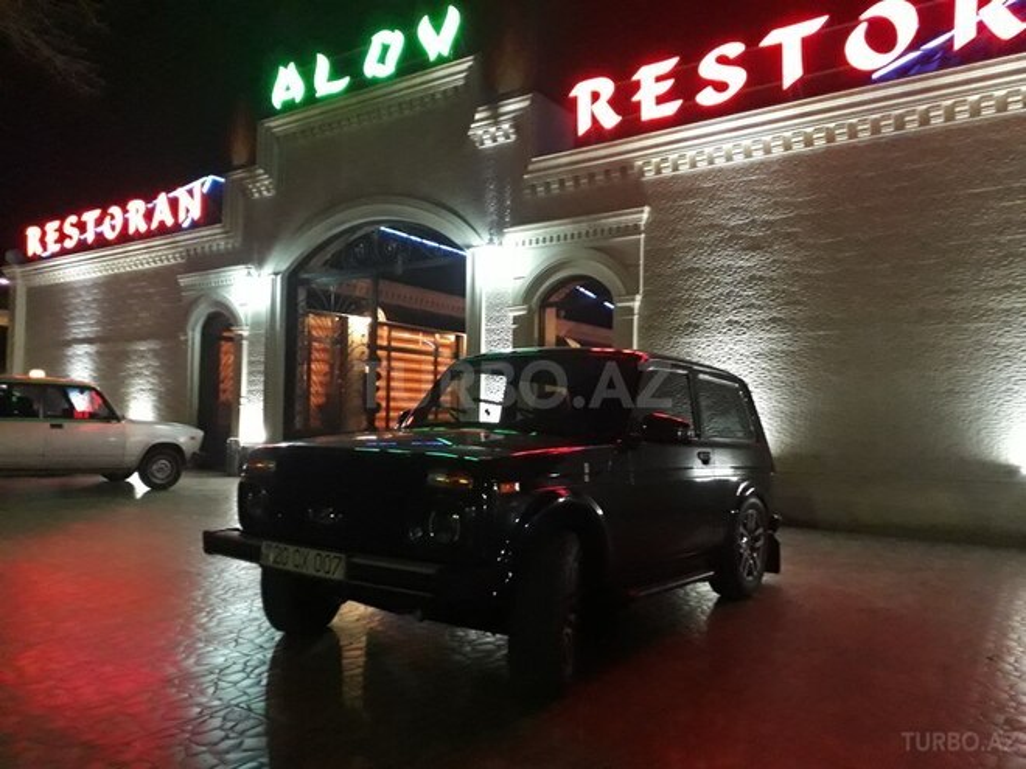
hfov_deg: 65.3
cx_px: 513
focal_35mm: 27
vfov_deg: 51.4
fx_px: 800
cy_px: 384
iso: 800
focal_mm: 3.6
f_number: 1.9
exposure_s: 1/10
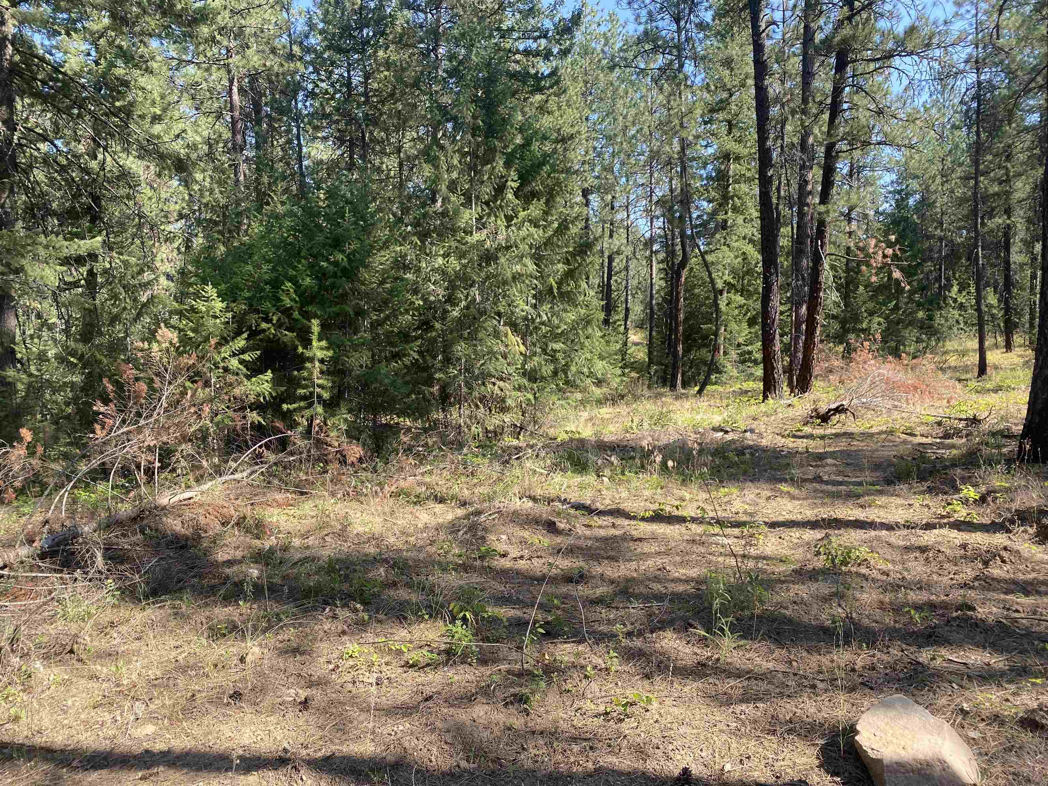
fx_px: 787
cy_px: 393
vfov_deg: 53.1
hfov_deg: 67.3
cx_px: 524
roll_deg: +0.0
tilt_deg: -2.6
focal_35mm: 26
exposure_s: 1/604
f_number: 1.8
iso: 32
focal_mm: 4.25
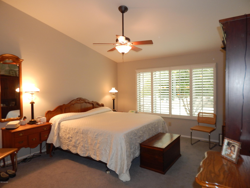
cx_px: 125
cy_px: 94
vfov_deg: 58.9
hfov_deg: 73.9
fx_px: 166
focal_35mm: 23
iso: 180
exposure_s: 1/30
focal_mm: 4
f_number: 3
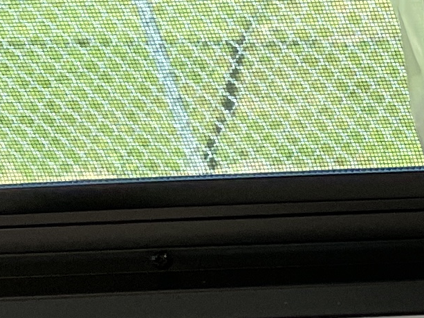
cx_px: 1087
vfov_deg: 7.6
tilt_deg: -43.2
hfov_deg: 9.9
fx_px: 2095
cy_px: 961
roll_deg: +2.0
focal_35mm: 171
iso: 64
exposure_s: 1/121
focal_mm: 4.2
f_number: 1.6
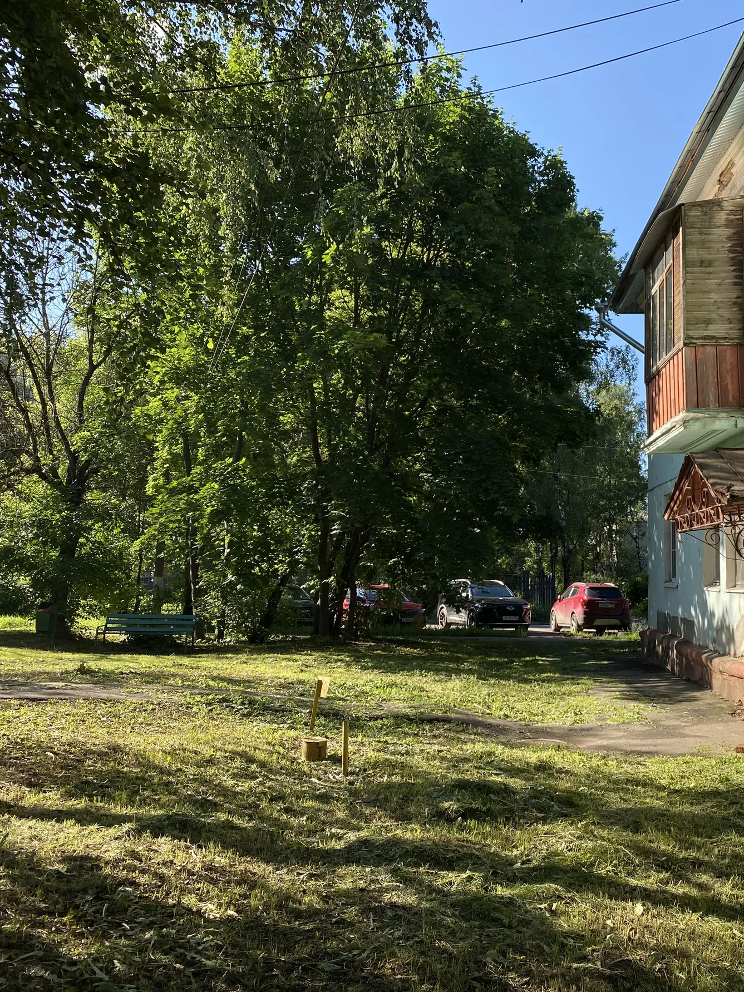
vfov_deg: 52.6
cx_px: 558
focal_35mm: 35
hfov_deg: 39.6
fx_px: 1003
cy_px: 496
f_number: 1.8
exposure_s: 1/957
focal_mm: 4.25
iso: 32
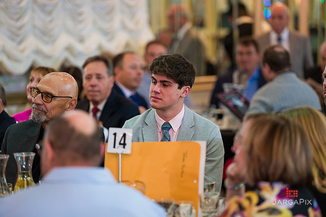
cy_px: 109
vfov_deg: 7.7
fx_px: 1602
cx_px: 163
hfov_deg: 11.6
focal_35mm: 177
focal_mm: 175
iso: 1000
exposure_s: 1/200
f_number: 3.2
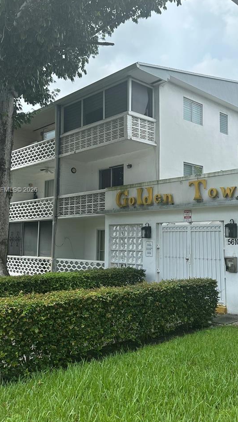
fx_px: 370
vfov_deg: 59.4
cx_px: 155
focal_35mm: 33
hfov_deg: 35.4
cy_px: 190
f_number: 1.78
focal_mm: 6.86
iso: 80
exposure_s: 1/1988
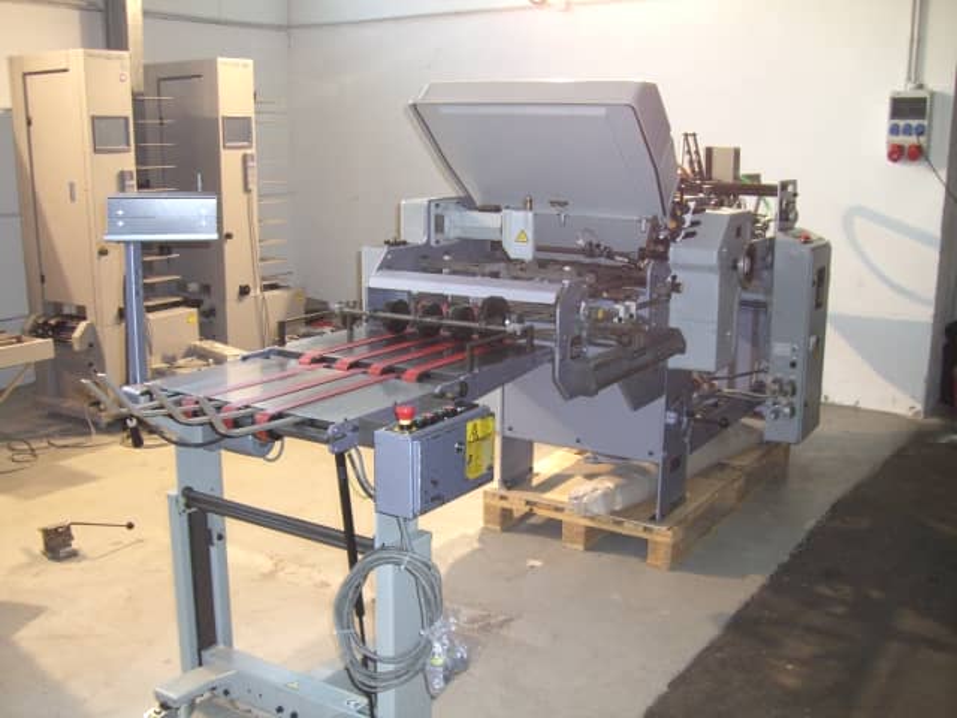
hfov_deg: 49.0
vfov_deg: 37.7
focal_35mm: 38
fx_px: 1051
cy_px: 359
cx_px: 478
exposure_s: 1/60
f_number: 2.7
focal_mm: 6.2
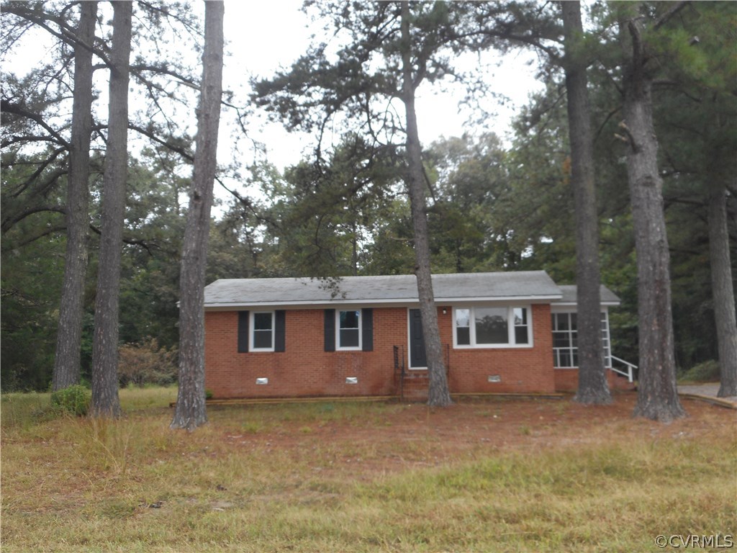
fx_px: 724
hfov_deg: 54.0
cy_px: 276
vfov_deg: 41.8
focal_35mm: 34
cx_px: 368
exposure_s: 1/30
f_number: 4.2
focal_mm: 6
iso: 80
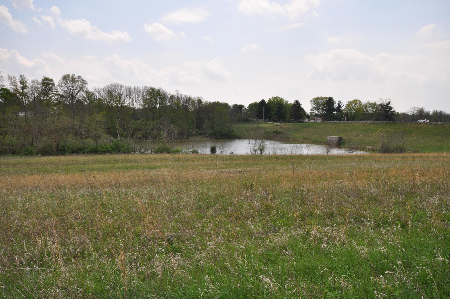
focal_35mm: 30
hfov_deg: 62.0
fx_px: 375
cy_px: 150
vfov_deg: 43.5
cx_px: 225
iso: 200
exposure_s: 1/200
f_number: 13
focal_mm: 20
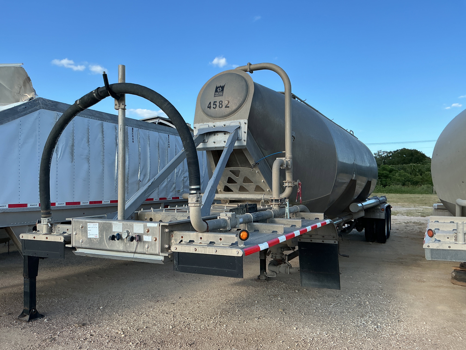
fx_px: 390
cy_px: 175
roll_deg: +0.7
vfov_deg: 48.2
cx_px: 233
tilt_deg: +3.0
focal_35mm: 29
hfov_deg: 61.7
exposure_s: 1/929
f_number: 1.8
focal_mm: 3
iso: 25
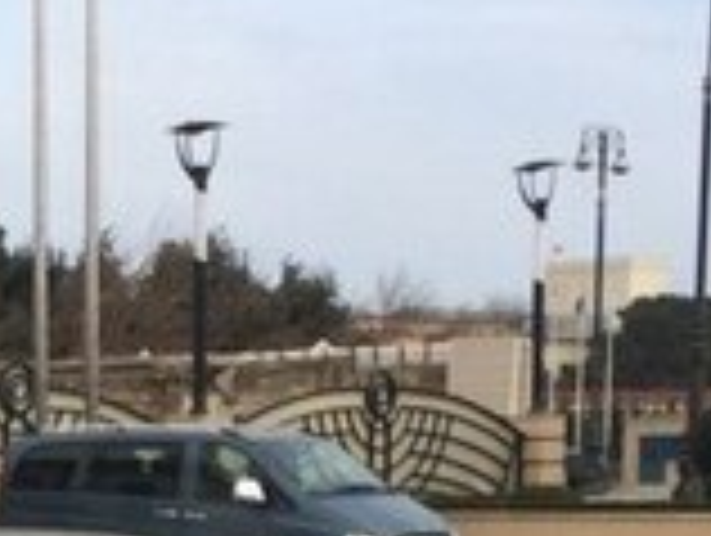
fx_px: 2489
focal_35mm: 121
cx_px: 36
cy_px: 849
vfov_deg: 11.7
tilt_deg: -11.6
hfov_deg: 16.0
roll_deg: +1.0
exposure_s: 1/1001
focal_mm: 4.15
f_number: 2.2
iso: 32
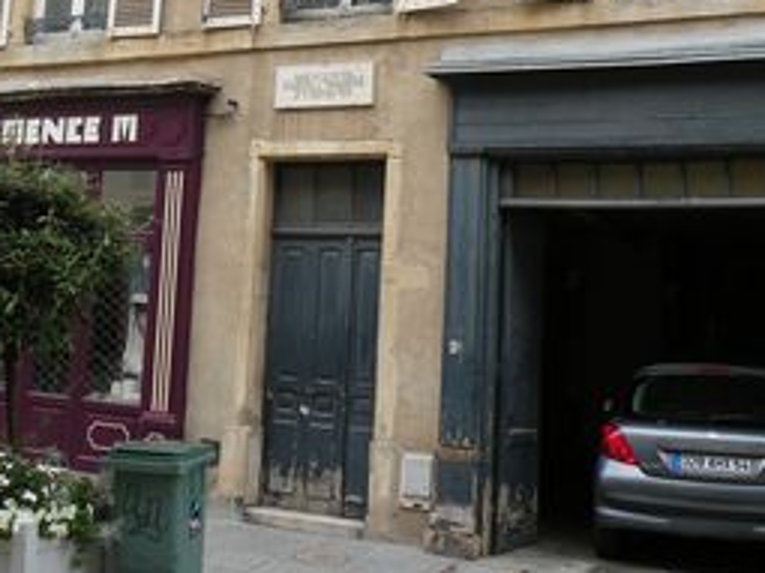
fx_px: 1193
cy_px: 50
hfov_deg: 35.4
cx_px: 294
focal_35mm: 54
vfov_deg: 26.1
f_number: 3.5
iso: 64
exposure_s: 1/90.5
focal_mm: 4.7
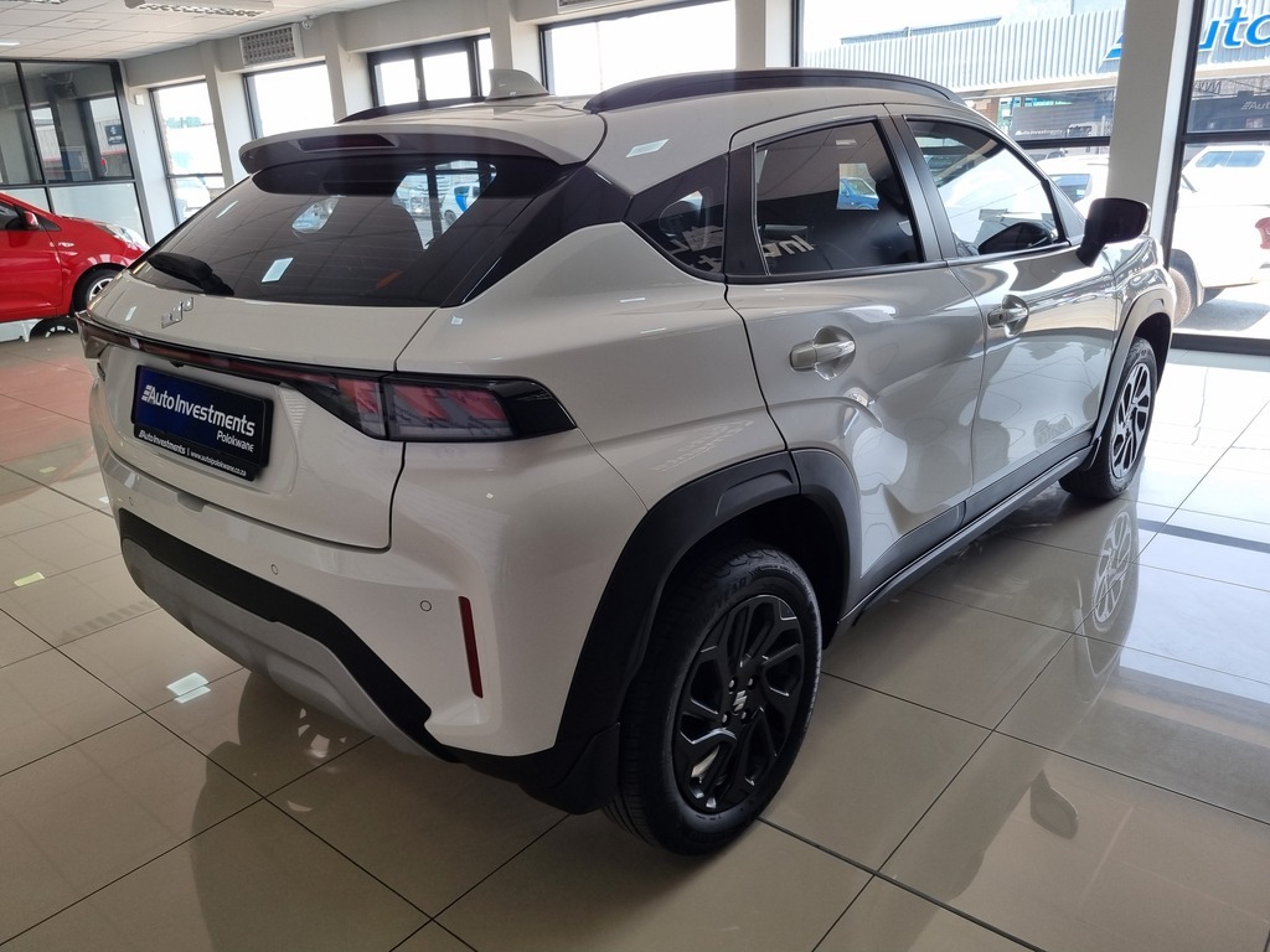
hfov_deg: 67.3
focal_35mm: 26
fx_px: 954
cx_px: 635
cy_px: 476
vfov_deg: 53.1
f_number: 1.8
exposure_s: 1/172
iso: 50
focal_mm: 5.4
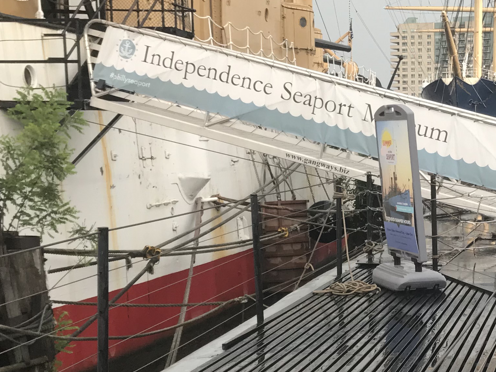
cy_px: 348
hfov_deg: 25.6
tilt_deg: -11.2
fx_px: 1060
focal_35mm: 74
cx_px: 441
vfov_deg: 19.5
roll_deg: +0.5
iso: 40
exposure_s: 1/120
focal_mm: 3.99
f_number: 1.8
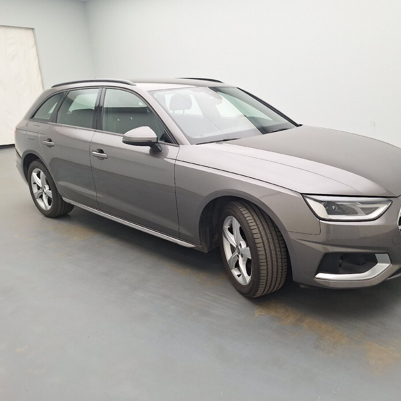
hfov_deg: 56.8
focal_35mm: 28
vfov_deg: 57.3
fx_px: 367
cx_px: 244
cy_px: 195
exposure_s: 1/50
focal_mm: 5.54
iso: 40
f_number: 1.8
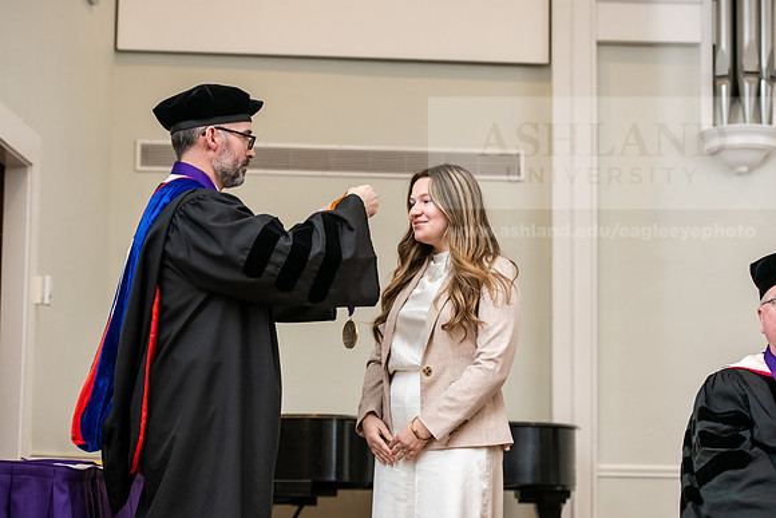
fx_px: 1854
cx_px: 388
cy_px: 259
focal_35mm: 86
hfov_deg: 23.6
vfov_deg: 15.9
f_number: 4.5
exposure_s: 1/200
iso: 1600
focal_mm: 86
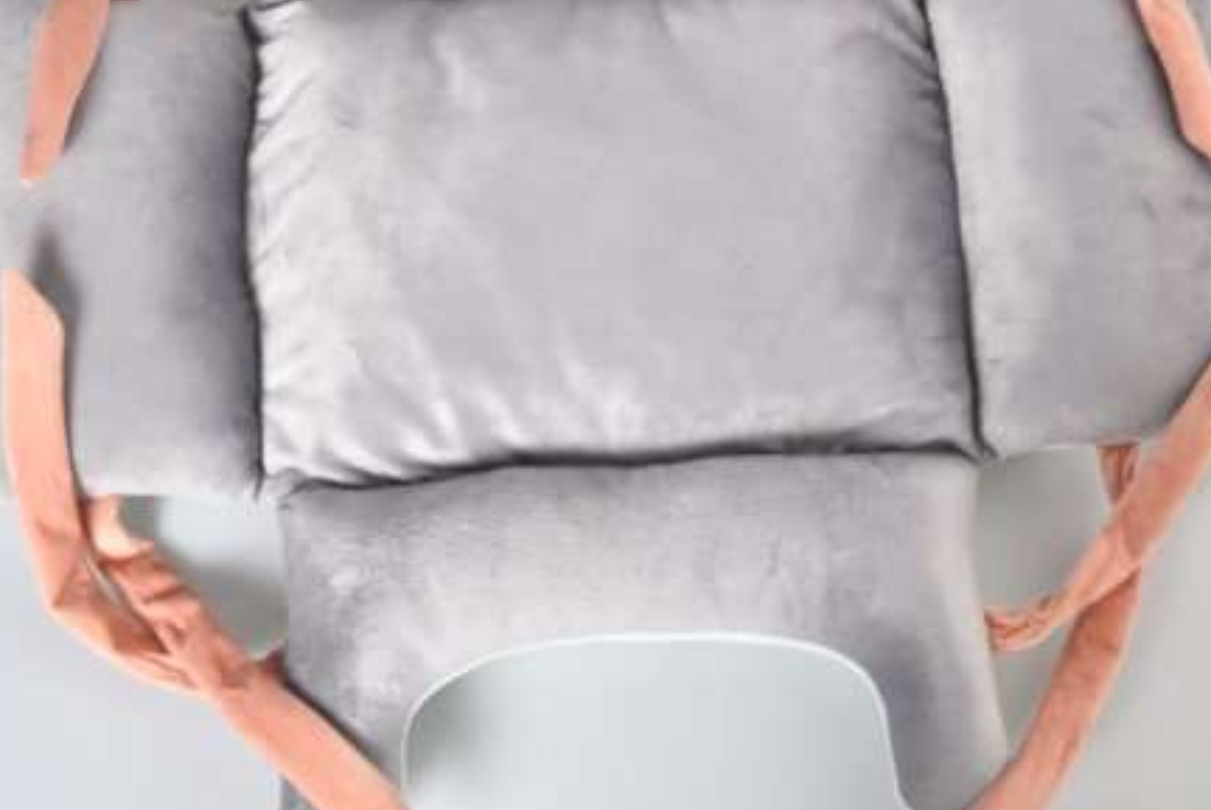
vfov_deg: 16.8
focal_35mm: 81
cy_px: 219
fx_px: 2727
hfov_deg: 24.9
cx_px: 793
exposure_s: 1/125
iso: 320
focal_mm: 35
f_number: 10
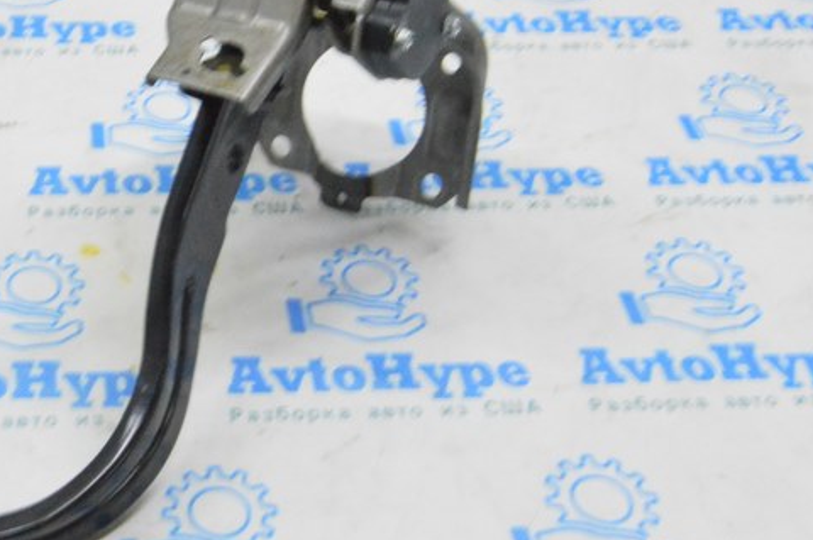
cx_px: 100
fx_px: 1444
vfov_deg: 21.2
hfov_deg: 30.2
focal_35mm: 64
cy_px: 202
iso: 6400
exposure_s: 1/20
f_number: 20
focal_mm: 20
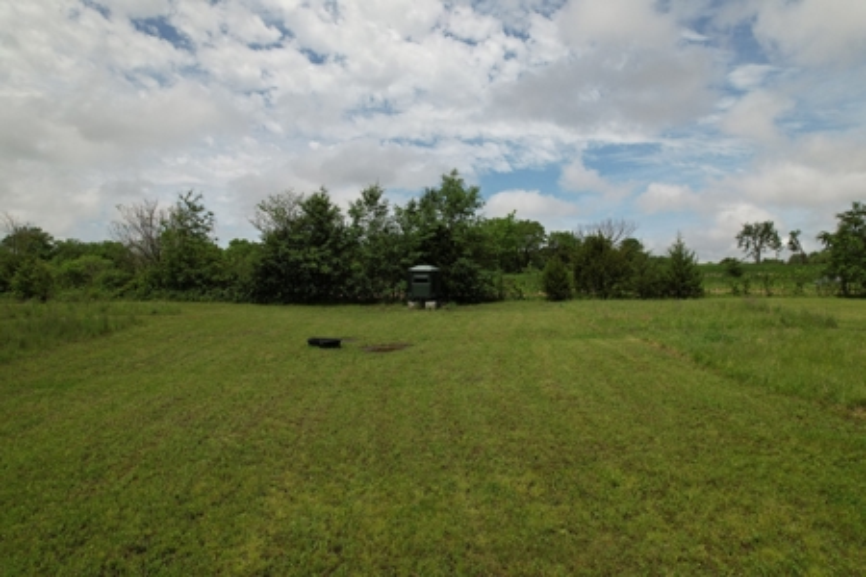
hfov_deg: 78.6
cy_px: 288
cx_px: 433
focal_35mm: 22
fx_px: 529
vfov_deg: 57.2
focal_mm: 8.38
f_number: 2.8
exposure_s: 1/200
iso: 200
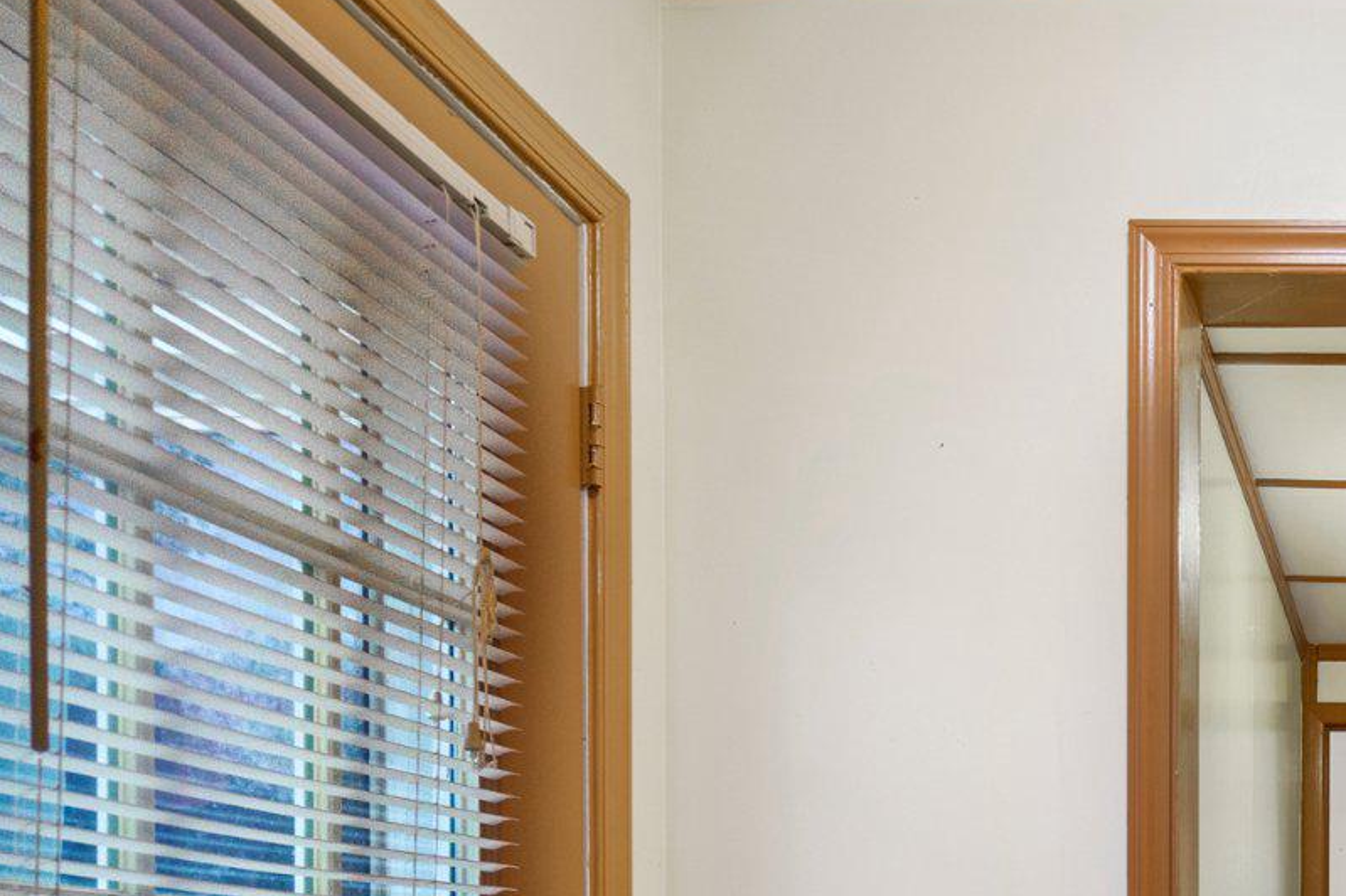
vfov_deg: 28.1
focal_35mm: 41
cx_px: 1415
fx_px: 1532
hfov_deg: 40.1
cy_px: 1103
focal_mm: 16
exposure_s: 1/160
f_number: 7.1
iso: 640
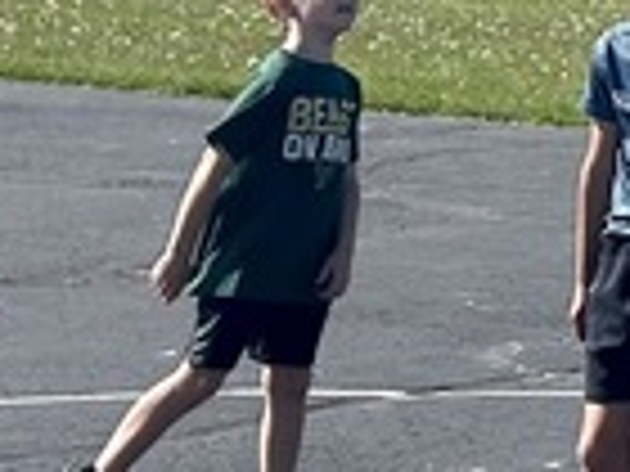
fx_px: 3458
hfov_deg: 9.3
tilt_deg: -1.1
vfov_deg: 7.8
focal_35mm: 190
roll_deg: -0.9
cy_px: -81
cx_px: 1530
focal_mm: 5.7
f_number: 1.5
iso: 50
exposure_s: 1/5319
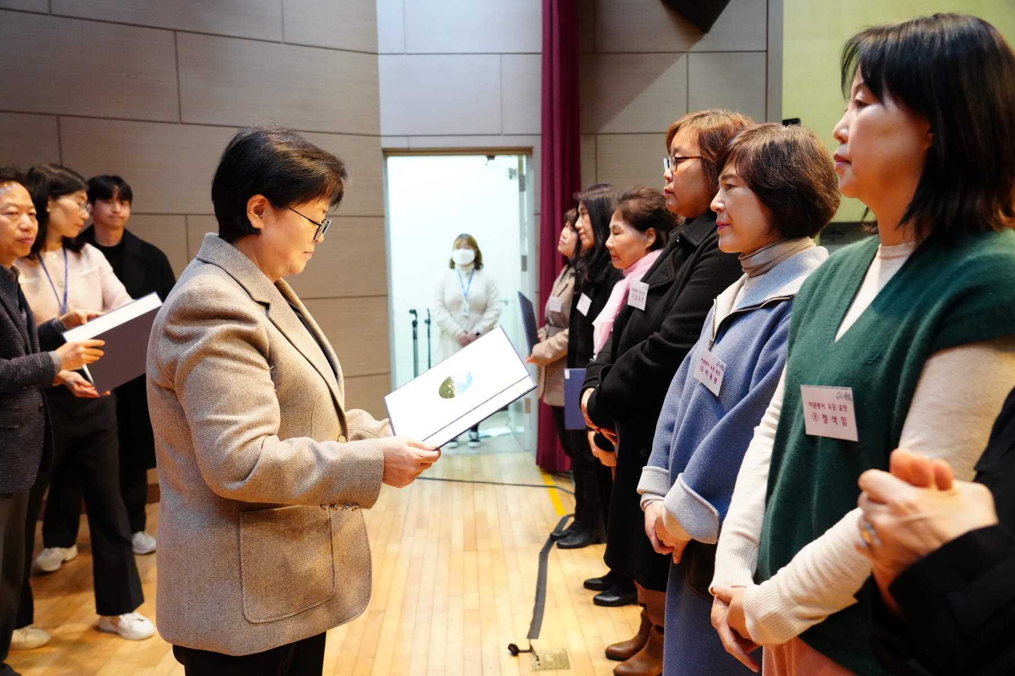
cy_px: 338
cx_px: 508
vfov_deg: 43.6
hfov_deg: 61.9
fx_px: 846
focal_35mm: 30
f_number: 4.5
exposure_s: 1/160
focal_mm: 30
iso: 8000
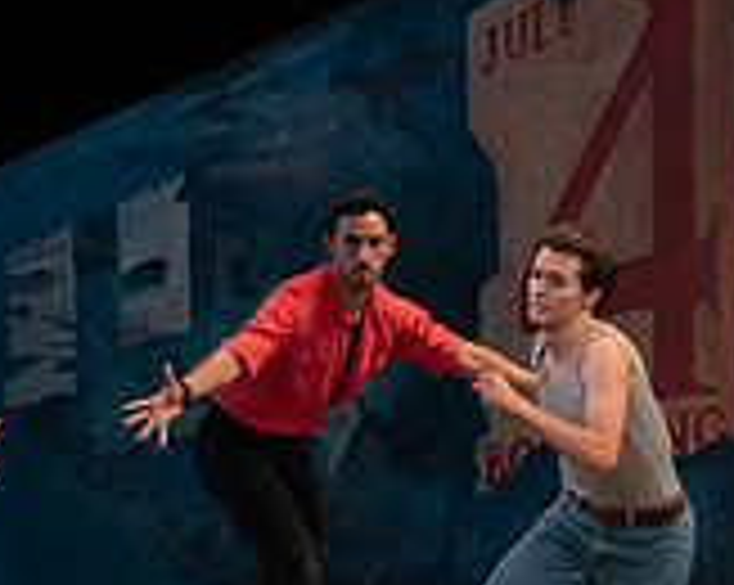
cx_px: 338
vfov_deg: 3.2
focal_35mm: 482
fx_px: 10458
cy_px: 245
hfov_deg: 4.0
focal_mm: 144
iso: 3200
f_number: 4.5
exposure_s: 1/400
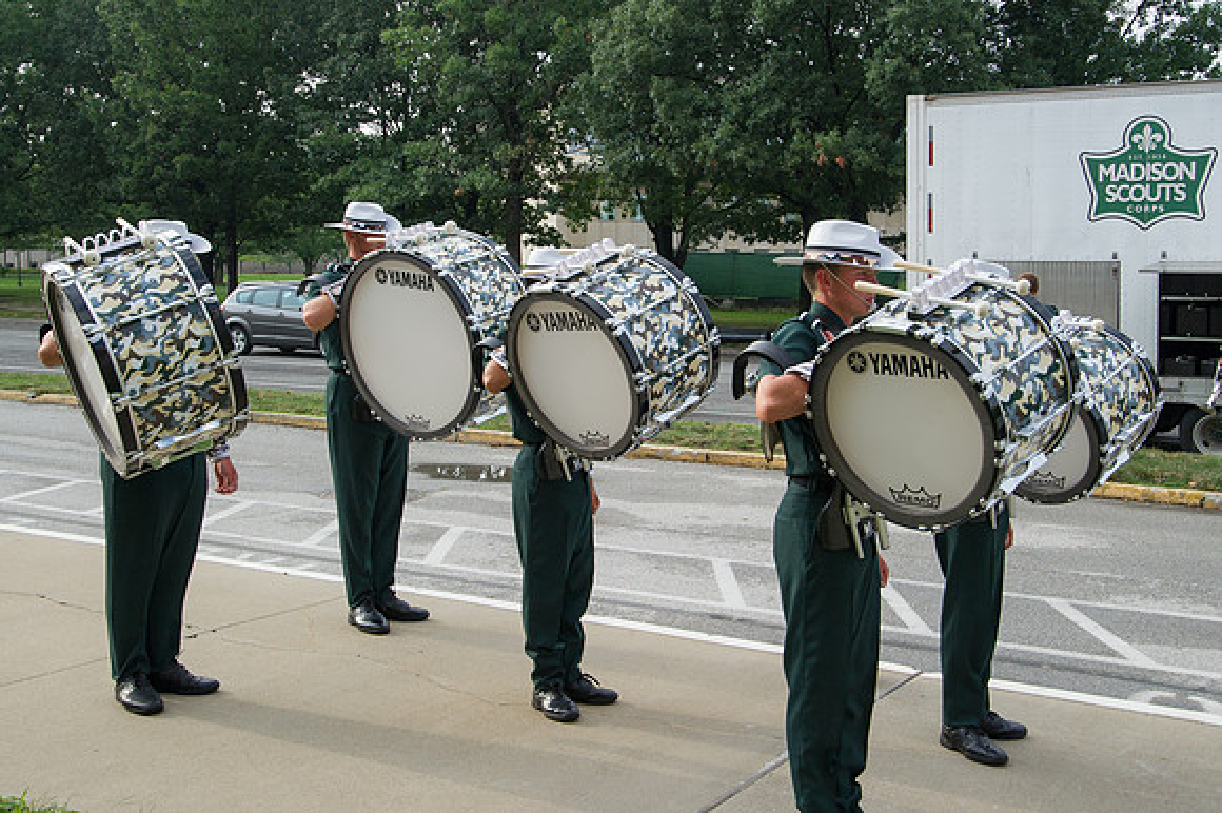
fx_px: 1478
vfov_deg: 30.7
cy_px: 329
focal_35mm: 44
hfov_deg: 44.9
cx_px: 622
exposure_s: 1/400
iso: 320
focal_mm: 35
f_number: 10
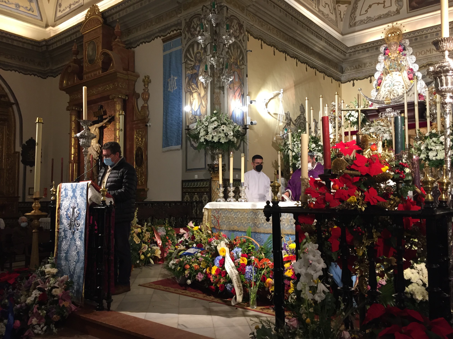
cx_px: 226
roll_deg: +1.6
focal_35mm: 29
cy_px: 170
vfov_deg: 48.2
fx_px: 380
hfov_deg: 61.7
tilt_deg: +3.3
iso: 125
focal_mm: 4.15
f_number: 2.2
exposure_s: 1/33
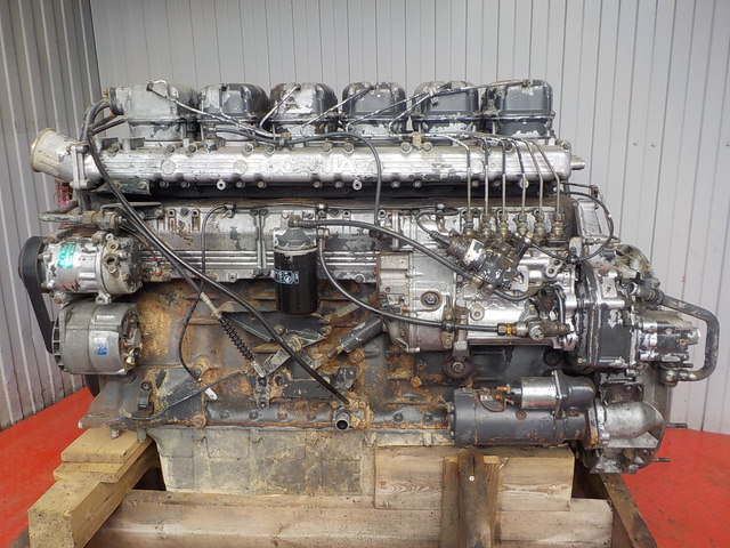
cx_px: 365
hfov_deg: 60.0
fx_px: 633
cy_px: 274
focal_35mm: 30
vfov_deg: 46.8
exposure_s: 1/160
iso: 125
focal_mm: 4.1
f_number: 3.3
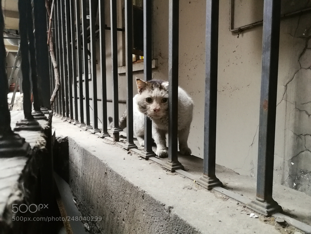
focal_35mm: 27
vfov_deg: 51.4
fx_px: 243
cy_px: 117
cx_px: 156
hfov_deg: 65.3
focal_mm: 3.95
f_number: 2.2
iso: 640
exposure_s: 1/33.3
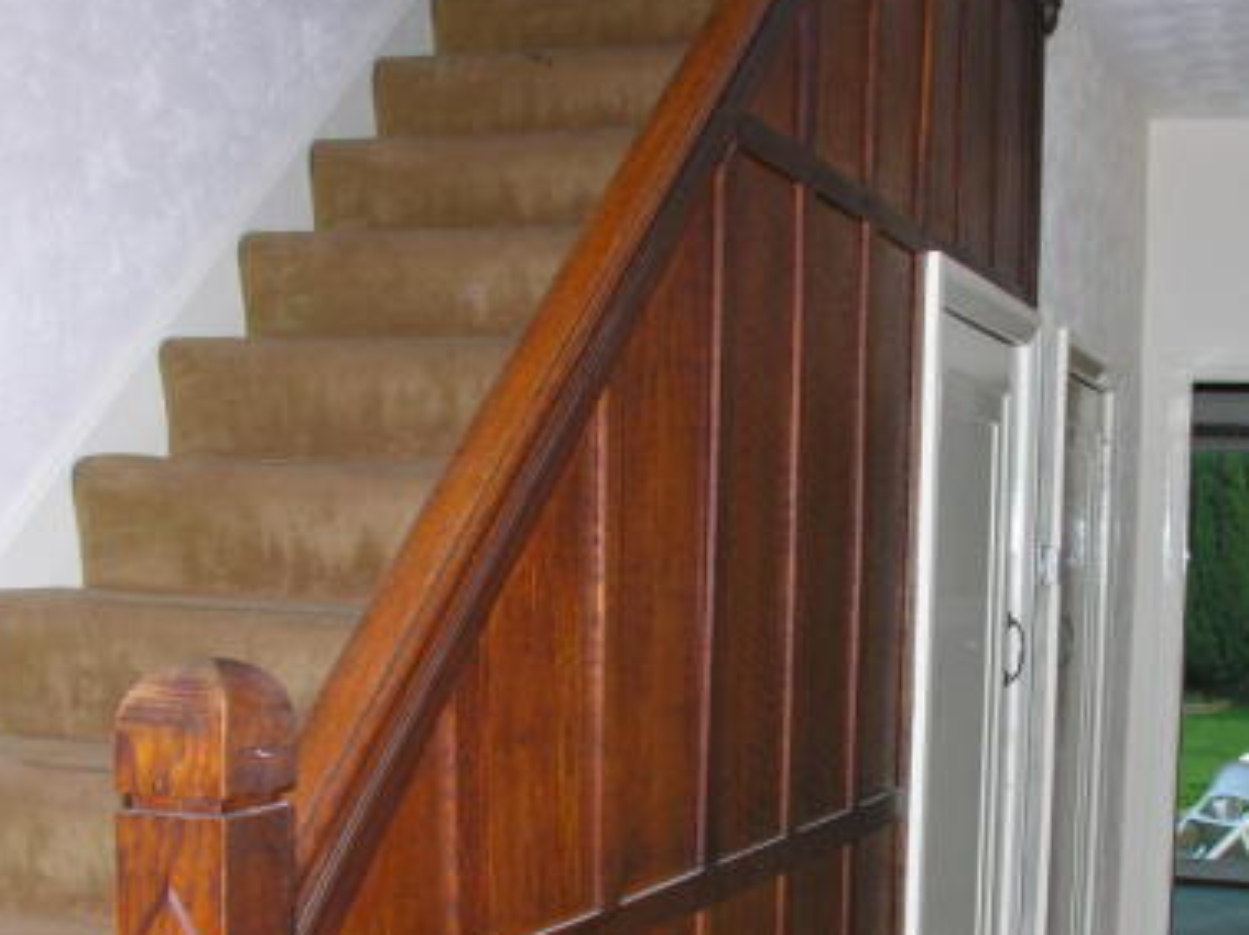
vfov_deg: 26.7
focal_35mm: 54
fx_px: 1947
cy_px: 699
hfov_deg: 35.5
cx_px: 722
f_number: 2.8
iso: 63
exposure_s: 1/60.1
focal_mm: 8.9
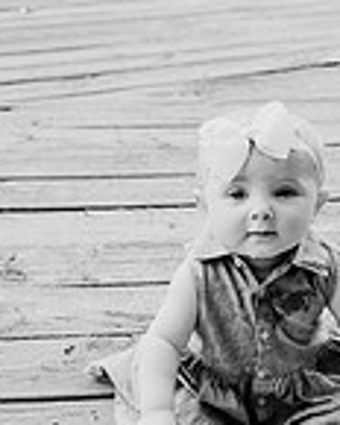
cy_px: 193
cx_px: 258
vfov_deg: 27.1
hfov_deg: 21.7
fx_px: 880
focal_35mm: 70
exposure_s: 1/800
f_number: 3.5
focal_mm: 24
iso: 500
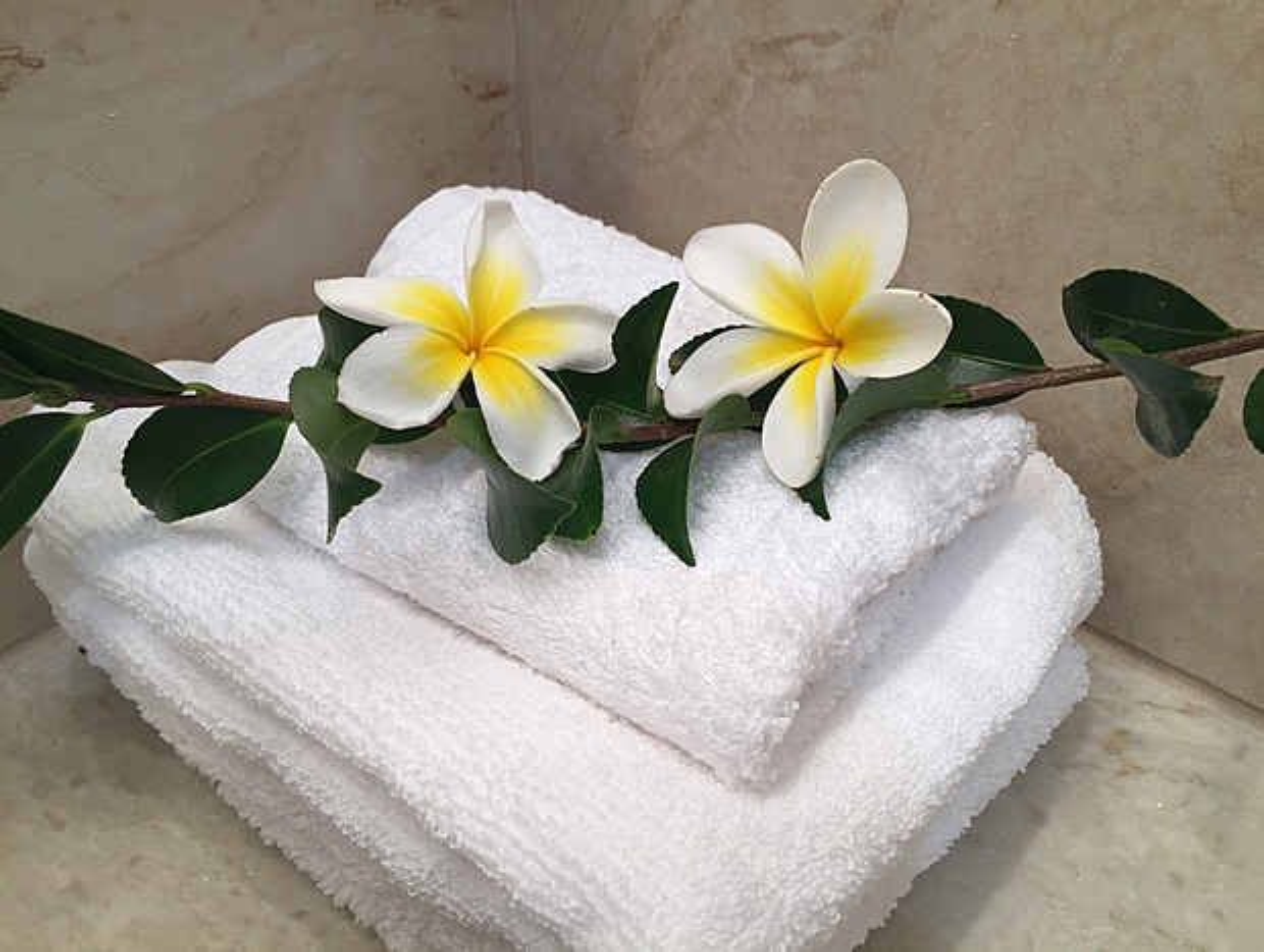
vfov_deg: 48.3
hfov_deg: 61.6
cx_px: 632
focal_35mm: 29
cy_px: 476
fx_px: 1061
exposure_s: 1/50
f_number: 2.2
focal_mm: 4.15
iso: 32
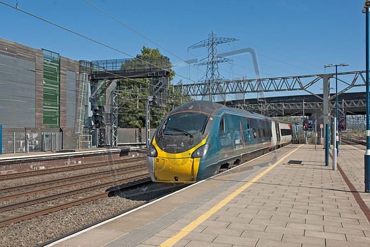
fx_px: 385
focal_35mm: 38
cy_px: 124
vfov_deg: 35.5
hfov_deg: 51.3
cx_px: 185
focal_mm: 25
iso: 200
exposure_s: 1/320
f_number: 9
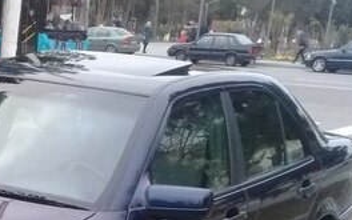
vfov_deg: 15.3
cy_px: 277
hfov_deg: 23.8
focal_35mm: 82
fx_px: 787
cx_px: -23
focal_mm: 3.3
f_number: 2.2
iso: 160
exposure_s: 1/33
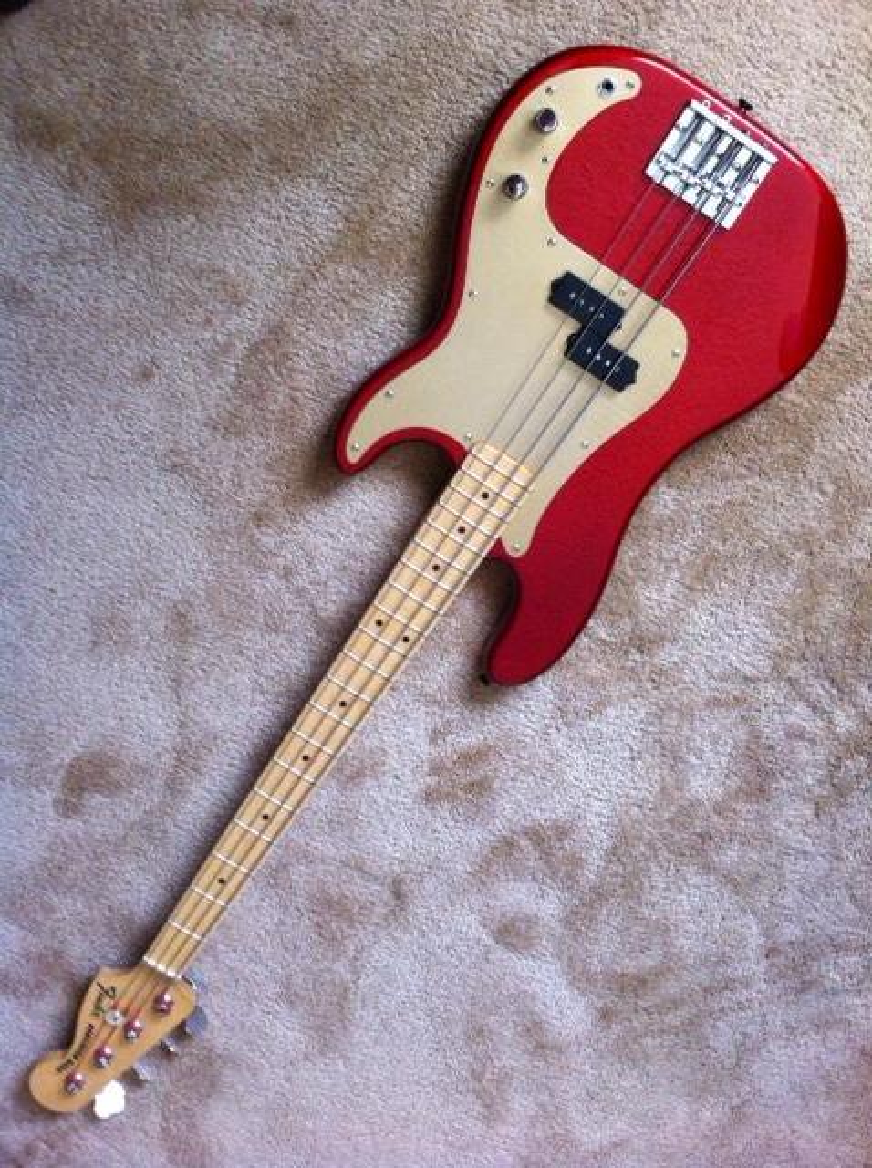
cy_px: 584
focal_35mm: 35
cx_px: 436
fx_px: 1179
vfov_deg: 52.7
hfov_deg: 40.6
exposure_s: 1/15
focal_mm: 3.9
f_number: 2.8
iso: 200
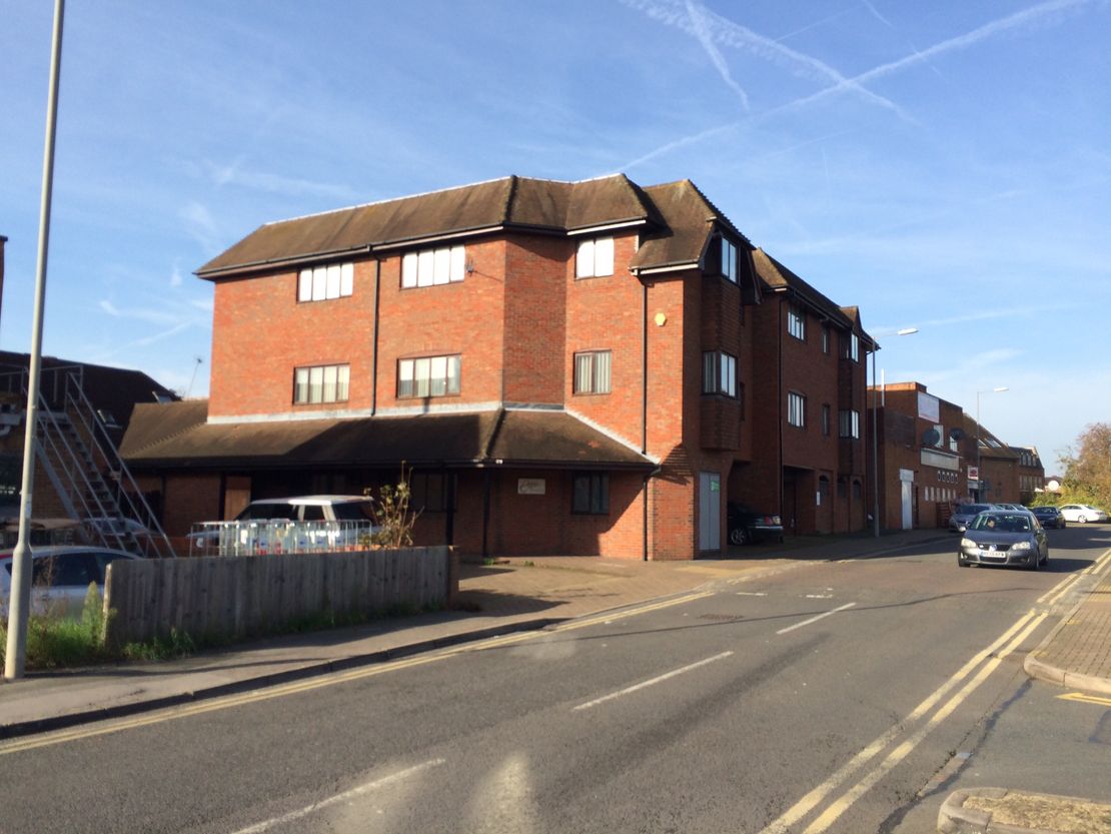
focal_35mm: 29
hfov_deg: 61.6
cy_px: 417
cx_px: 556
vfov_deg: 48.2
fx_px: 931
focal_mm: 4.15
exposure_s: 1/1325
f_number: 2.2
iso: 32
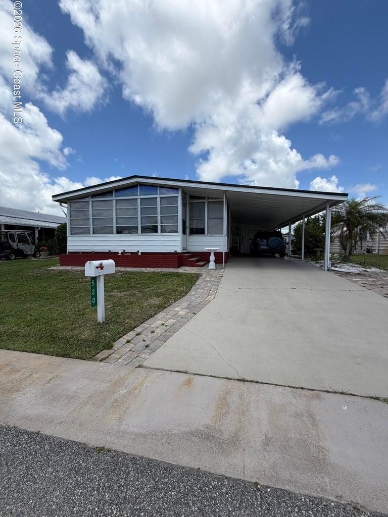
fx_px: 209
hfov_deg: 85.7
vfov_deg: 102.1
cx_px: 194
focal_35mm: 14
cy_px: 258
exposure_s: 1/1050
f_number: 2.2
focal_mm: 2.22
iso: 20
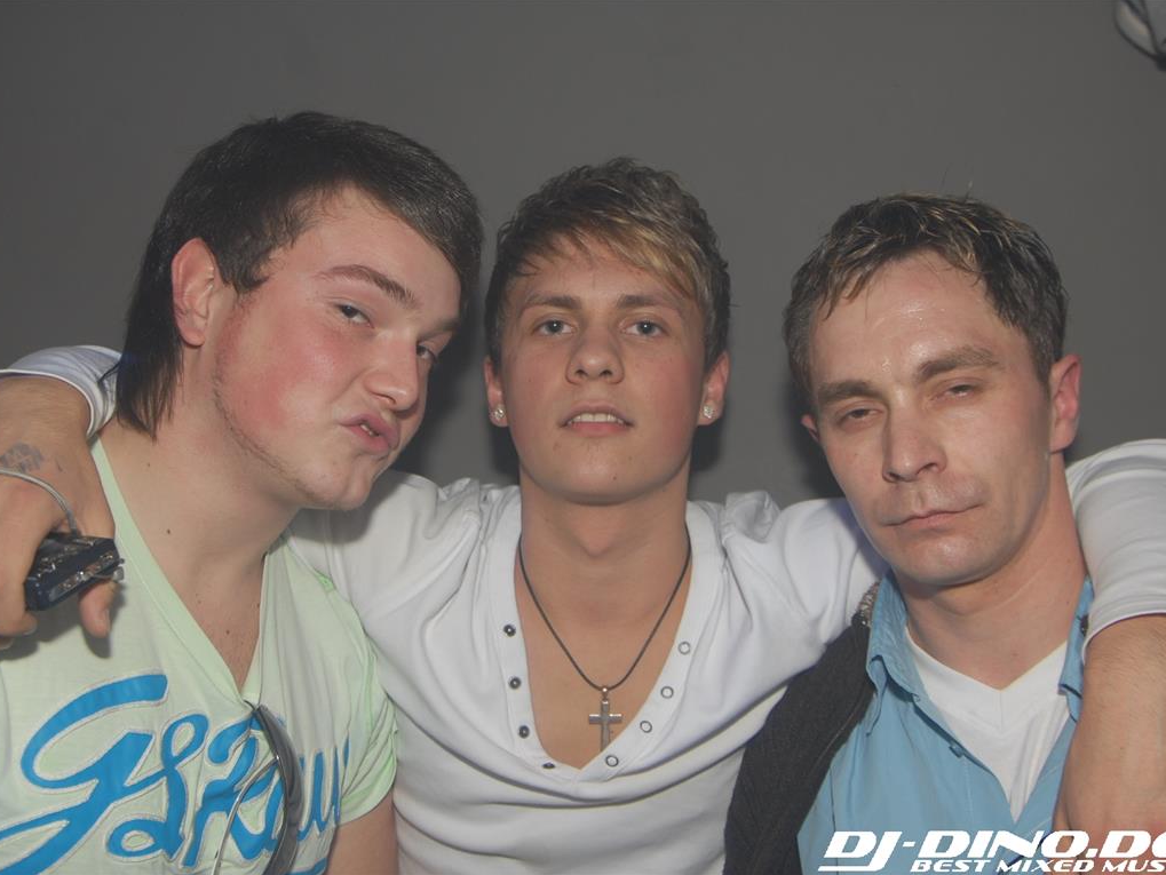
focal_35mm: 39
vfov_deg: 36.8
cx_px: 550
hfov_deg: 47.8
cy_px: 437
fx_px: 1314
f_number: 5.6
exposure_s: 1/5
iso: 200
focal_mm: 24
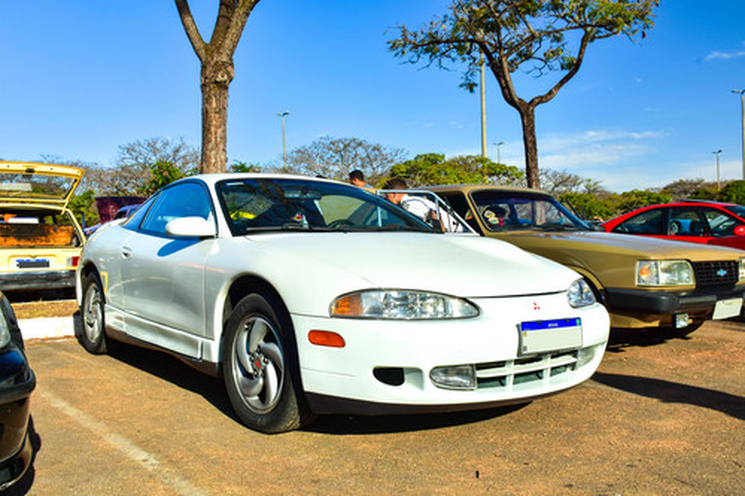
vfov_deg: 39.9
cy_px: 248
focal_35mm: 33
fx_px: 683
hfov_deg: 57.2
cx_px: 372
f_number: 10
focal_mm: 22
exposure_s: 1/200
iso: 200
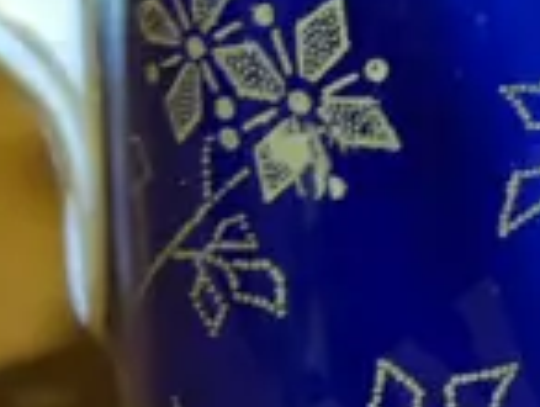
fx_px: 4375
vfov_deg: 5.2
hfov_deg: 6.6
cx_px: 1428
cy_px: -329
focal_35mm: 280
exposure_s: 1/60
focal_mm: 20
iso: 1600
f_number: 4.4
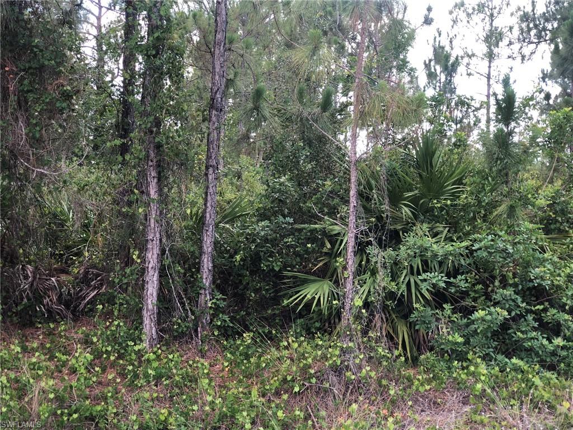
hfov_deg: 33.8
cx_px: 286
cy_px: 215
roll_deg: -2.0
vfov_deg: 25.7
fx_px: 944
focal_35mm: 57
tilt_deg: -1.8
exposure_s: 1/60
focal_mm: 6.6
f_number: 2.8
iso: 25
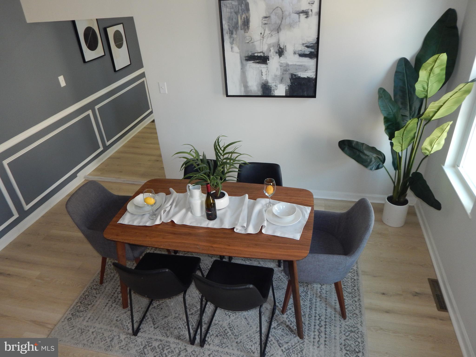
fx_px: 344
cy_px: 178
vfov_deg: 54.9
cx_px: 238
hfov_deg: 69.4
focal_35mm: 25
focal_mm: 4.5
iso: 200
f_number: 3.1
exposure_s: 1/30
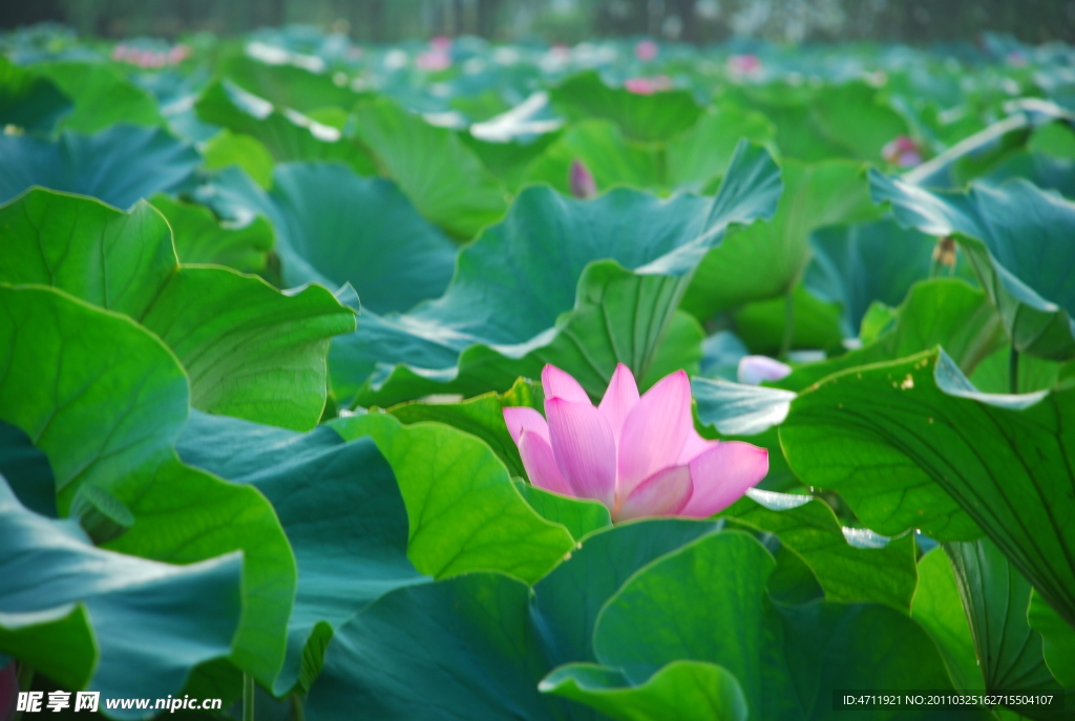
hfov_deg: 10.1
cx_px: 538
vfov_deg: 6.8
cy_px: 360
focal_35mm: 202
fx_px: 6058
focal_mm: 135
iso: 100
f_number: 5.6
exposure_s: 1/40
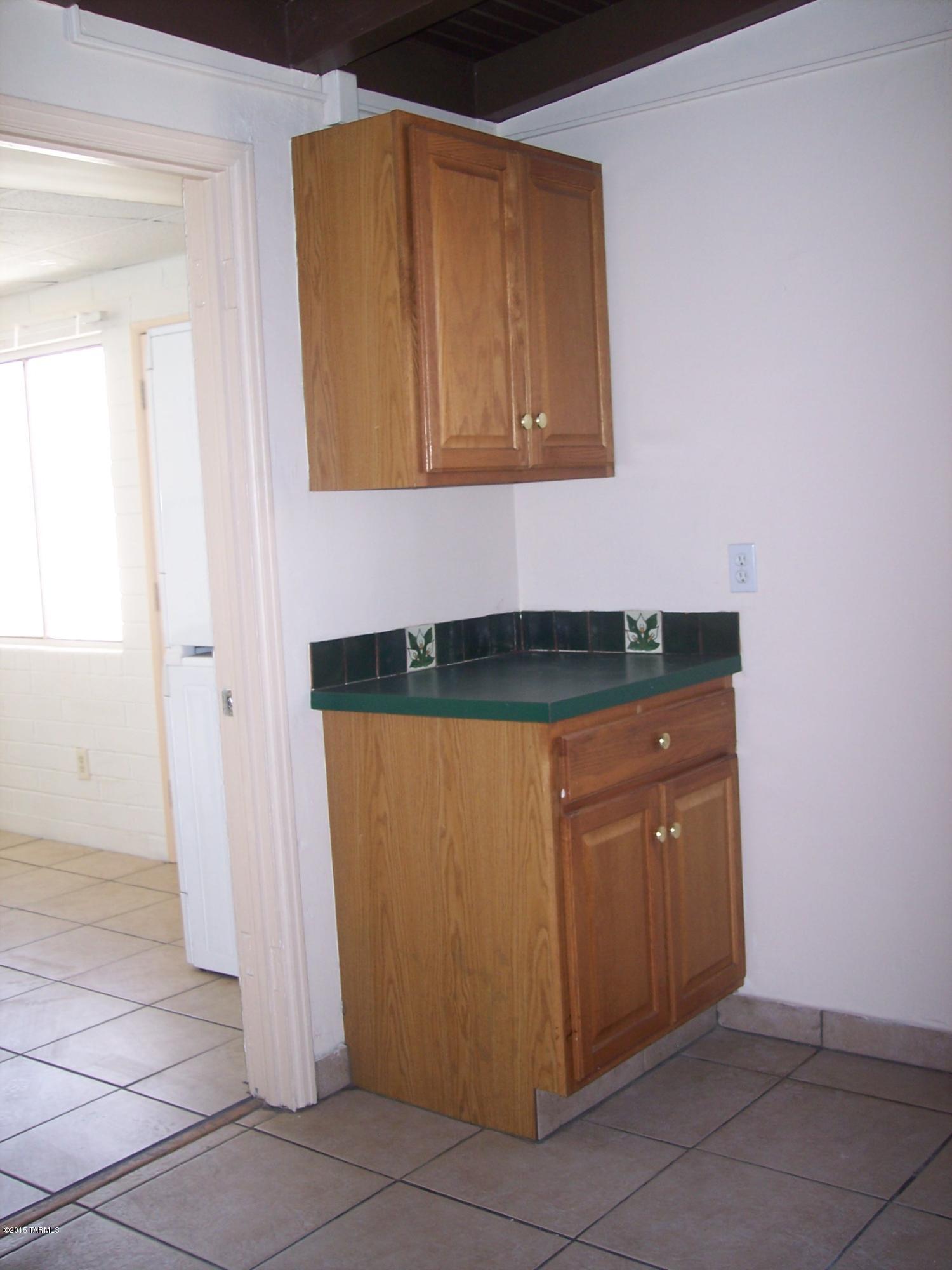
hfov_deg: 36.8
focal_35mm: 39
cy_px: 635
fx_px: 1430
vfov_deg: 47.9
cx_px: 476
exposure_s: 1/60
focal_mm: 8
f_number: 2.8
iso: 100
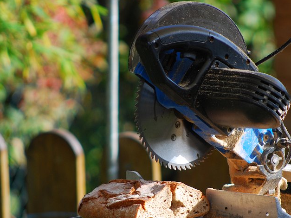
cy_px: 132
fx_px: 4160
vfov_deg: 3.0
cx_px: 168
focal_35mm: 495
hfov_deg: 4.0
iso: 200
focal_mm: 210
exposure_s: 1/320
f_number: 5.6
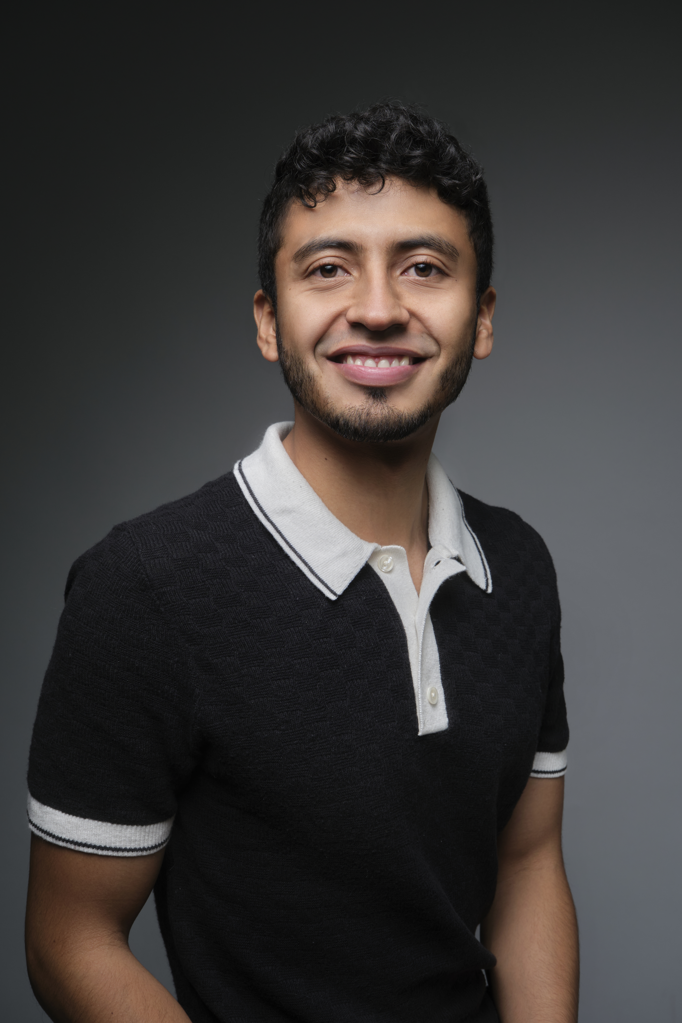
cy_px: 512
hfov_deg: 34.2
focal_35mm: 39
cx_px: 341
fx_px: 1108
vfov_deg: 49.6
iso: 160
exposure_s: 1/125
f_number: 7.1
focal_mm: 26
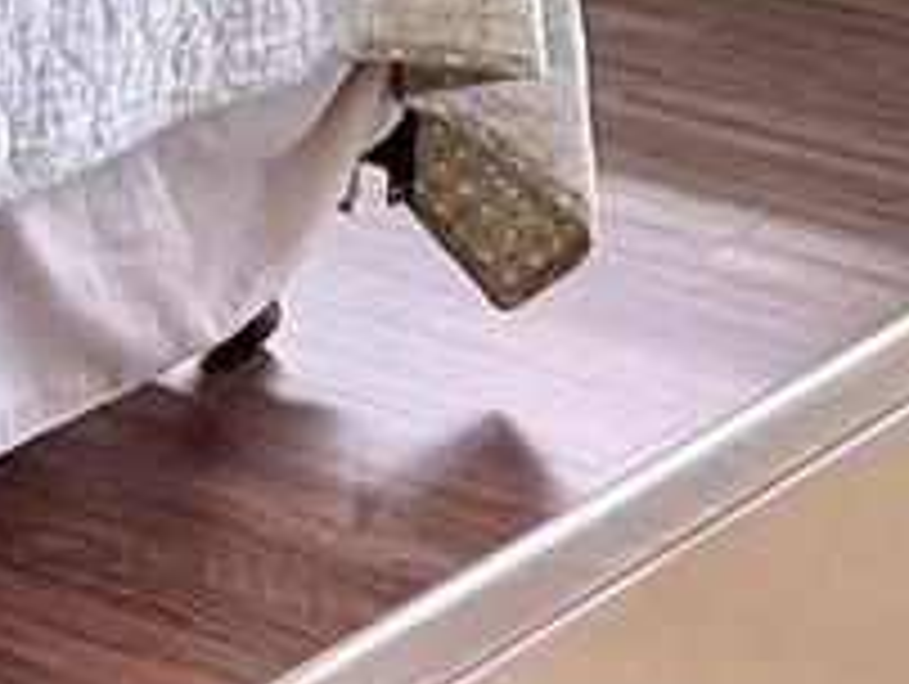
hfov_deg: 8.6
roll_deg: +0.5
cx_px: -1822
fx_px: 4995
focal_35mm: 190
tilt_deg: -7.4
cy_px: -886
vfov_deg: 7.4
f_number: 1.78
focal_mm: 6.76
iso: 160
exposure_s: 1/218
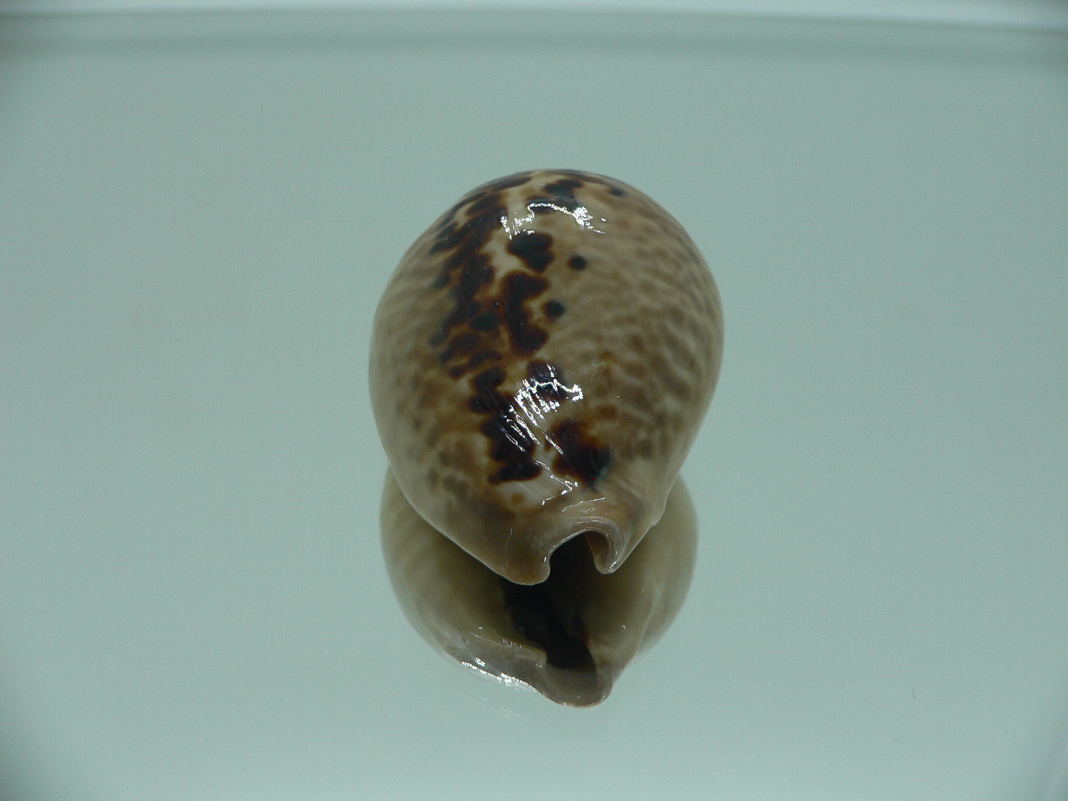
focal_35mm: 35
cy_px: 400
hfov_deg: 52.6
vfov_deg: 40.7
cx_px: 534
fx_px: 1080
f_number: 2.8
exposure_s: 1/60
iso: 80
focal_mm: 4.6
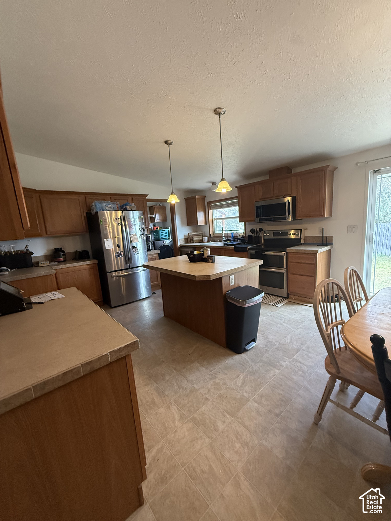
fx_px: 211
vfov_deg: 102.1
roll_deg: +3.7
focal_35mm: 14
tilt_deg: -8.7
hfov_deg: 85.7
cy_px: 260
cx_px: 196
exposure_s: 1/120
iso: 400
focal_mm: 2.22
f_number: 2.2
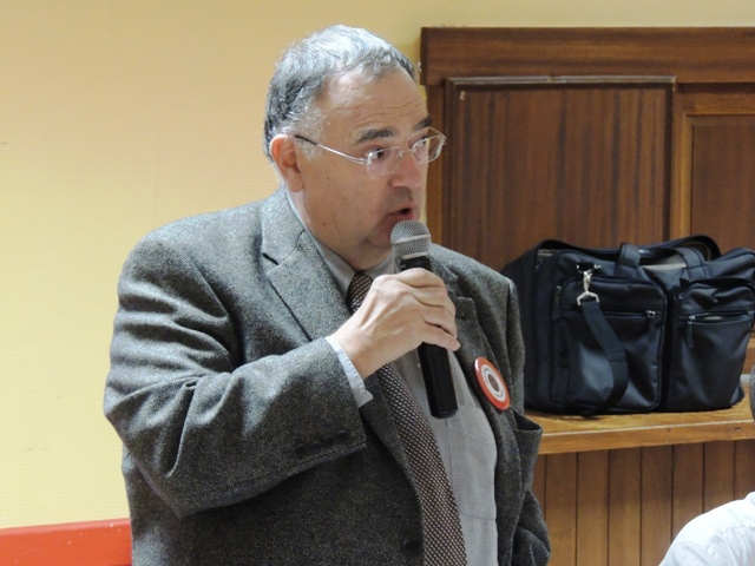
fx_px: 3708
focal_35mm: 170
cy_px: 283
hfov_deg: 11.6
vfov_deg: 8.7
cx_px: 378
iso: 800
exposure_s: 1/15
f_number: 4.5
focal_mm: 30.3
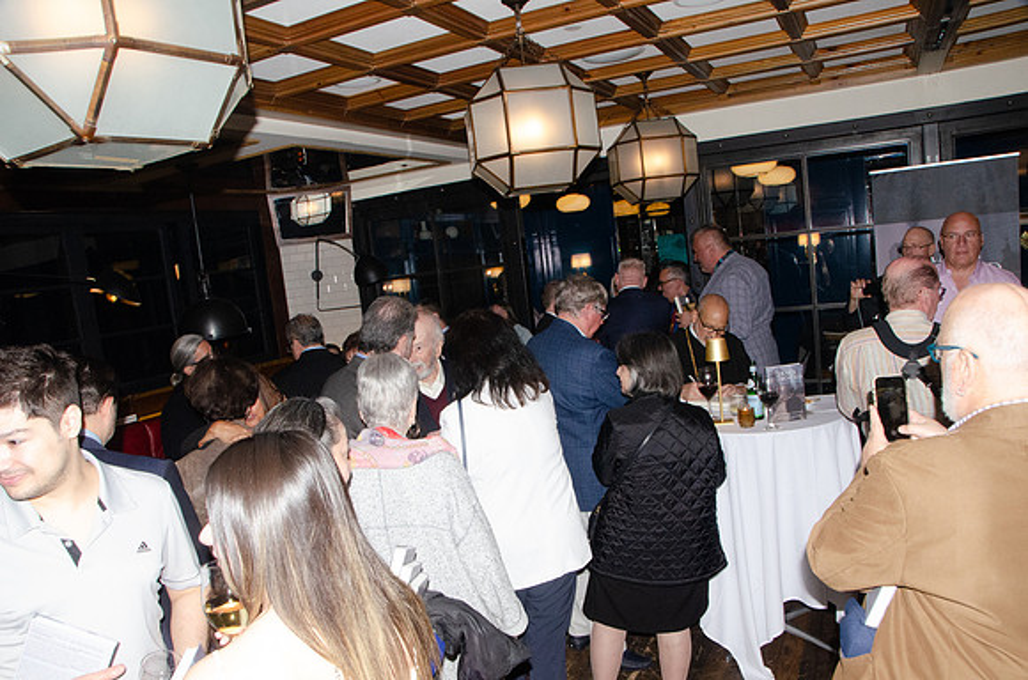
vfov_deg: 47.7
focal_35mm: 27
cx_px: 514
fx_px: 769
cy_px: 340
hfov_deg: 67.5
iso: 2500
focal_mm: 18
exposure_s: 1/80
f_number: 14
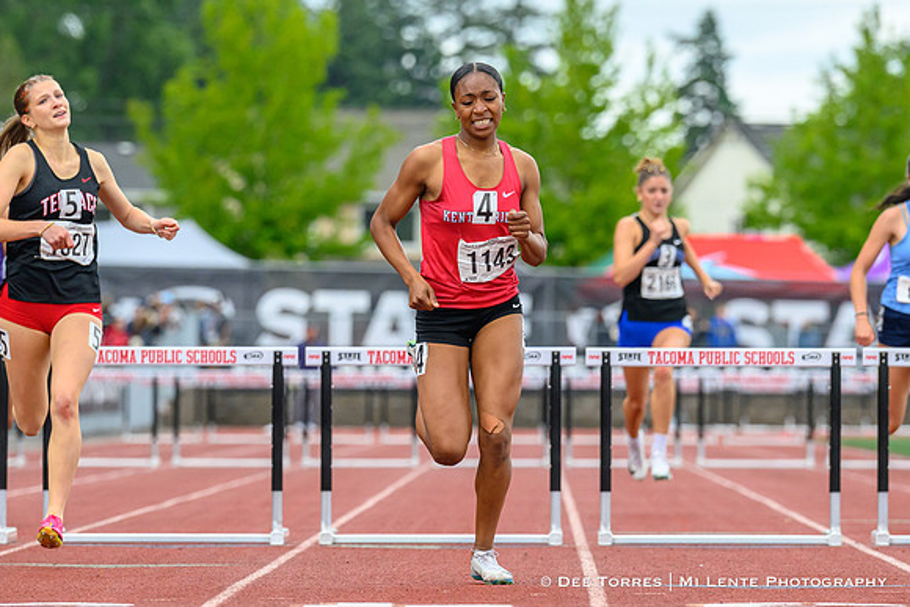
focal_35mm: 321
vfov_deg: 4.3
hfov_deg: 6.4
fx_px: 8110
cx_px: 414
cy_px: 312
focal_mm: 200
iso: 1000
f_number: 4.5
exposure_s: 1/1600
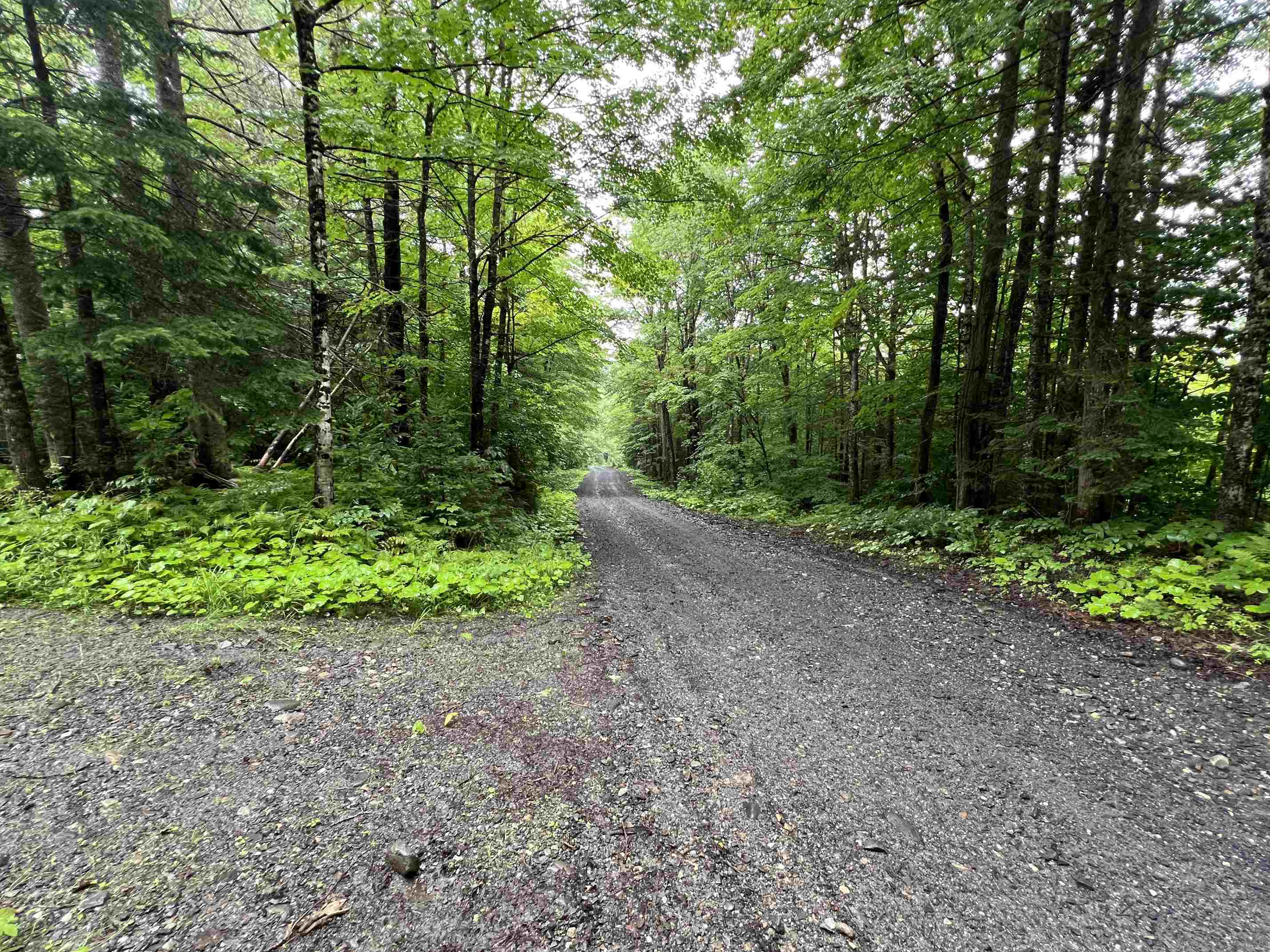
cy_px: 480
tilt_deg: -9.6
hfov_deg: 102.1
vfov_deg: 85.7
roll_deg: +0.4
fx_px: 514
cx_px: 641
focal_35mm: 14
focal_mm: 1.57
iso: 160
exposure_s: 1/99
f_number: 1.8
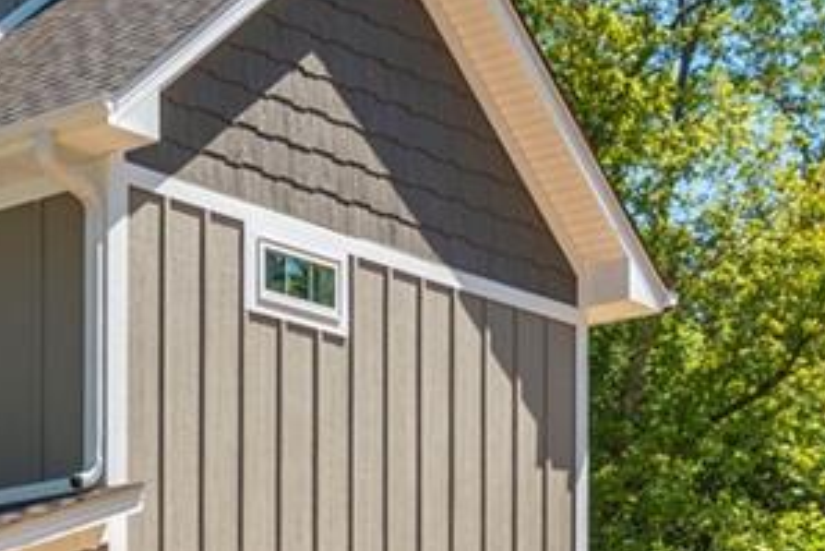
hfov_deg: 18.6
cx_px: -199
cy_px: 561
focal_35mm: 103
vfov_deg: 13.1
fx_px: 2361
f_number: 7.1
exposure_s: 1/800
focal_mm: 30
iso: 320
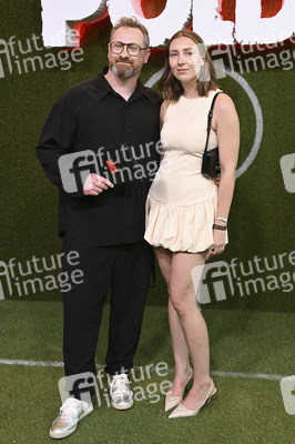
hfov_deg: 31.8
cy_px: 222
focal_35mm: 42
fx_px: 517
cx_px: 148
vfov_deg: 46.4
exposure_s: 1/320
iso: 1600
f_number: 4
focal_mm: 42
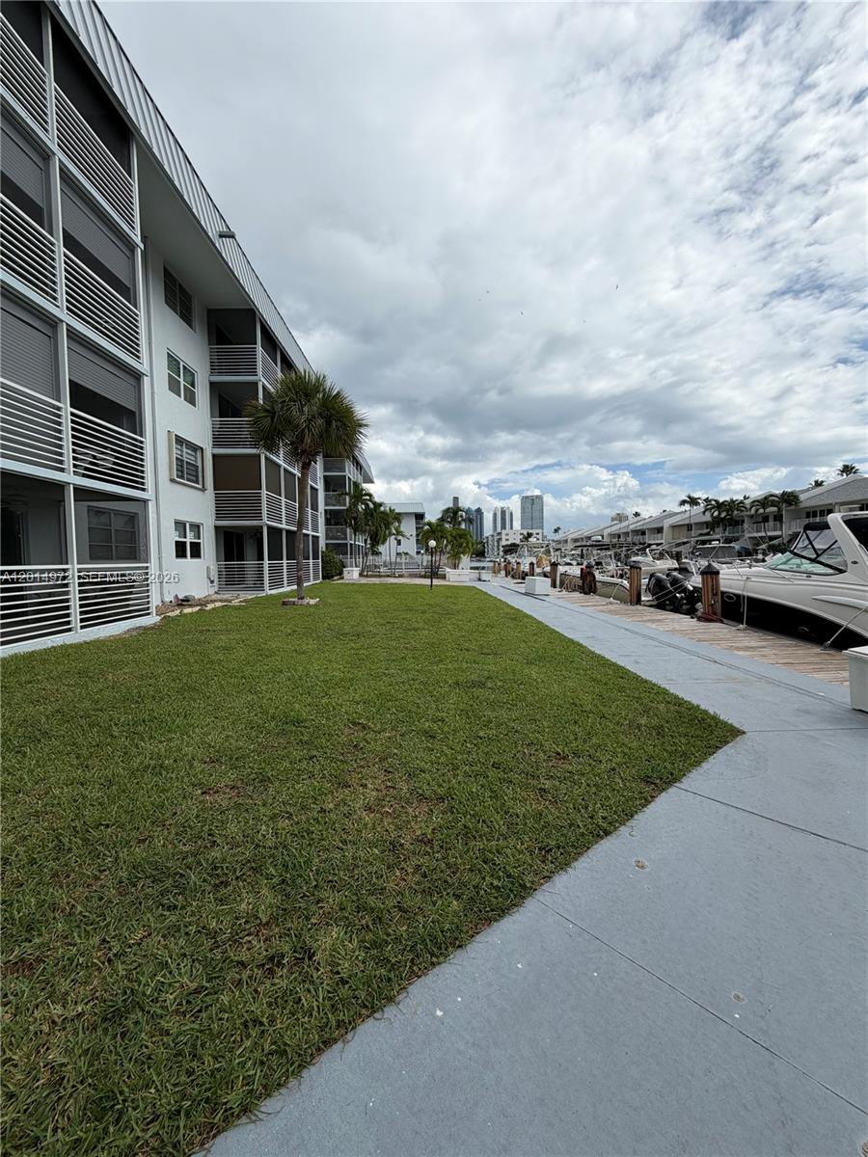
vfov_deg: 102.1
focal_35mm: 14
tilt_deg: -1.2
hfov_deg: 85.7
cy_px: 578
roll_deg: +0.9
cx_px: 434
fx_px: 468
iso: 20
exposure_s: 1/1572
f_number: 2.2
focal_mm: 2.22
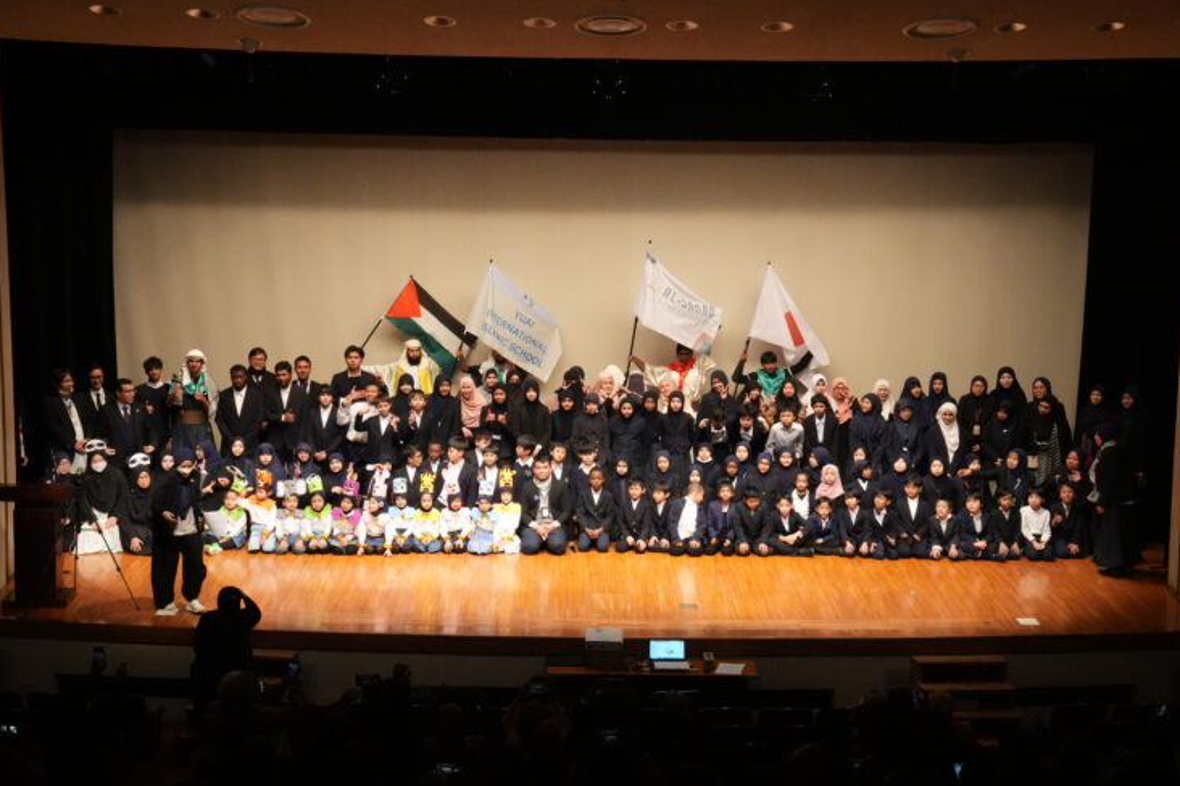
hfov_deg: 31.2
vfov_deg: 21.1
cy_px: 403
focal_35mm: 65
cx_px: 601
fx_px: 2115
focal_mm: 41
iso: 6400
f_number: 9
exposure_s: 1/100
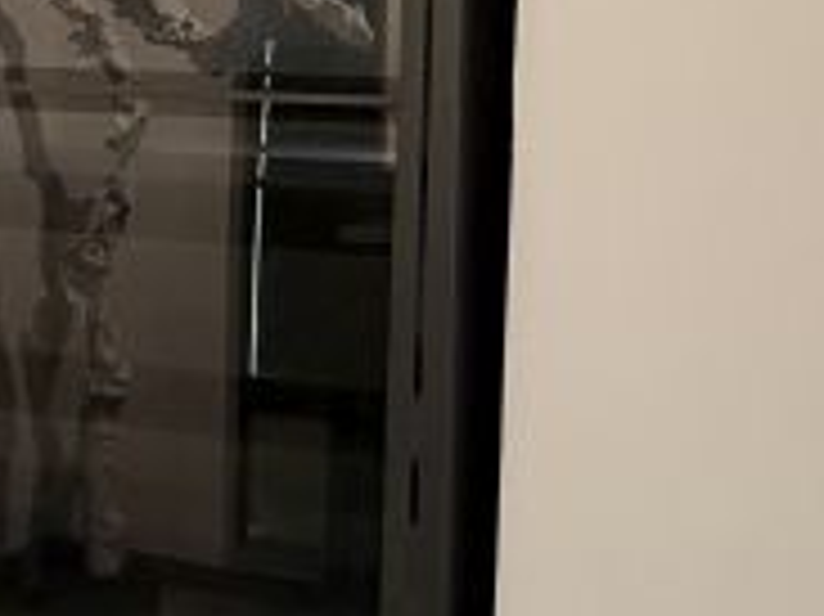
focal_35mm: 69
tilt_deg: -3.0
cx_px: 77
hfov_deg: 27.2
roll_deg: -1.1
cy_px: 124
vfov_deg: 21.0
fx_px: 1641
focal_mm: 2.22
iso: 400
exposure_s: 1/50
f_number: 2.2
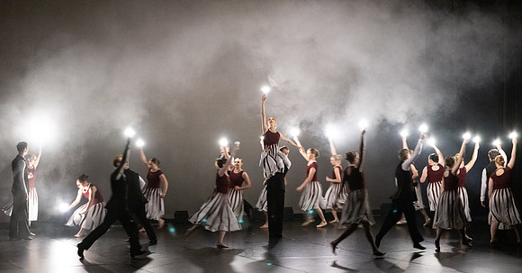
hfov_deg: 28.3
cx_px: 256
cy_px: 178
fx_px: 1035
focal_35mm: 76
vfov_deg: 15.0
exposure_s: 1/60
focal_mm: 70
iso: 10000
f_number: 2.8
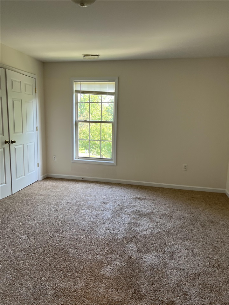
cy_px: 152
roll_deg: -1.4
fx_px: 229
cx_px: 114
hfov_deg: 53.1
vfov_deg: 67.3
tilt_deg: -8.9
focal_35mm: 26
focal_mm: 5.7
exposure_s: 1/120
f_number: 1.5
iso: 125
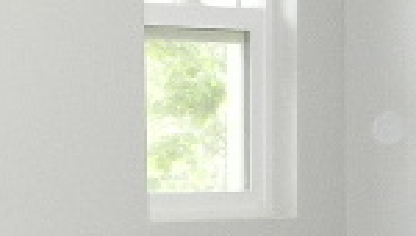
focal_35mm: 139
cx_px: -275
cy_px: 422
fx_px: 1536
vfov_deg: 8.4
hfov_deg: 14.1
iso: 200
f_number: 3.5
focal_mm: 5.4
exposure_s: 1/30
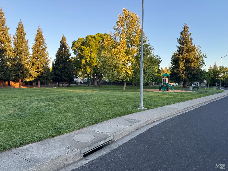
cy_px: 86
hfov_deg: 71.6
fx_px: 158
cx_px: 114
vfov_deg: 56.8
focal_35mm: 24
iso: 80
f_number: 1.78
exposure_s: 1/425
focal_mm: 6.76
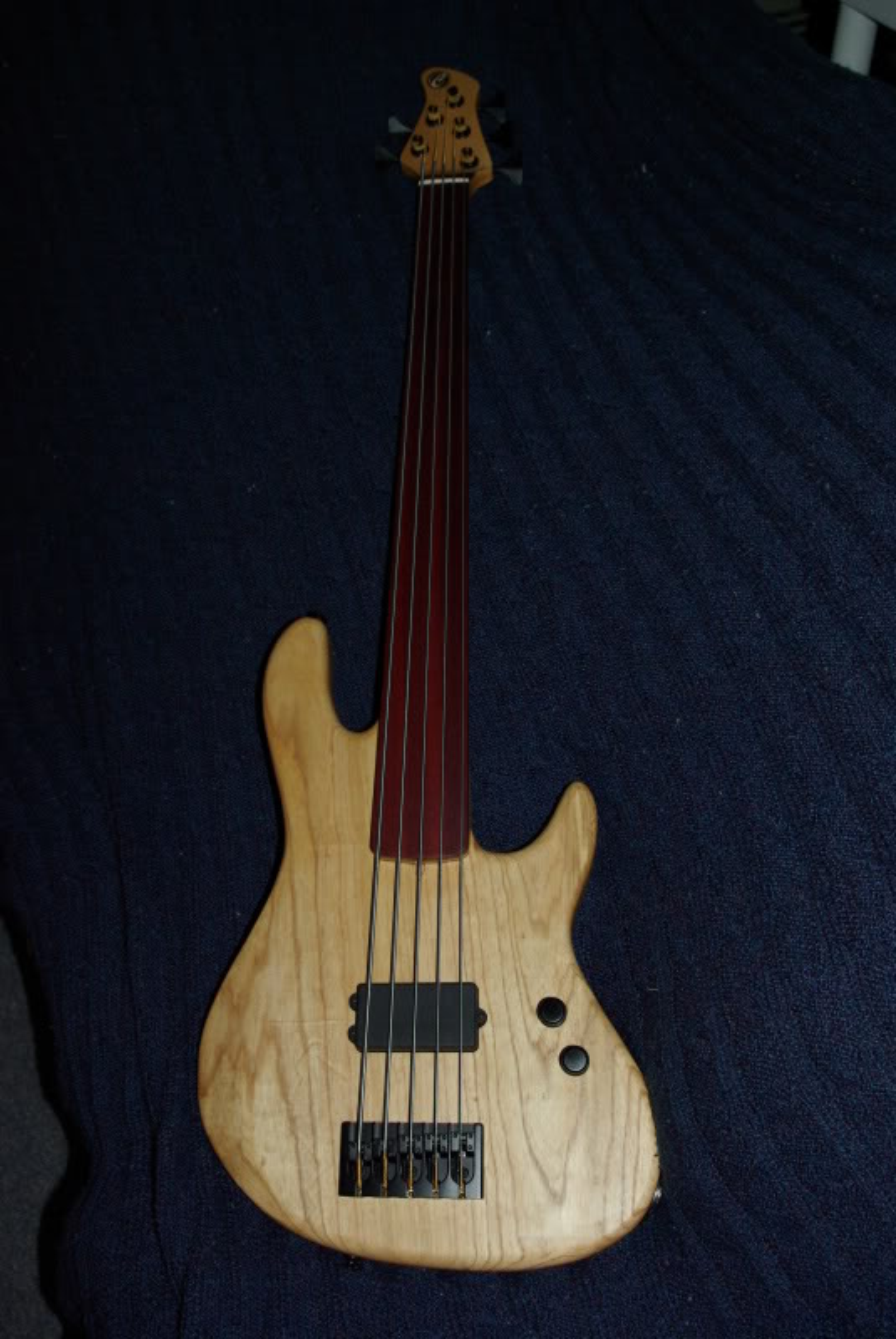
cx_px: 448
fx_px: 1284
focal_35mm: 34
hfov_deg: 38.5
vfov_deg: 55.0
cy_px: 670
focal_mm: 23
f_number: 8
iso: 800
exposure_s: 1/45
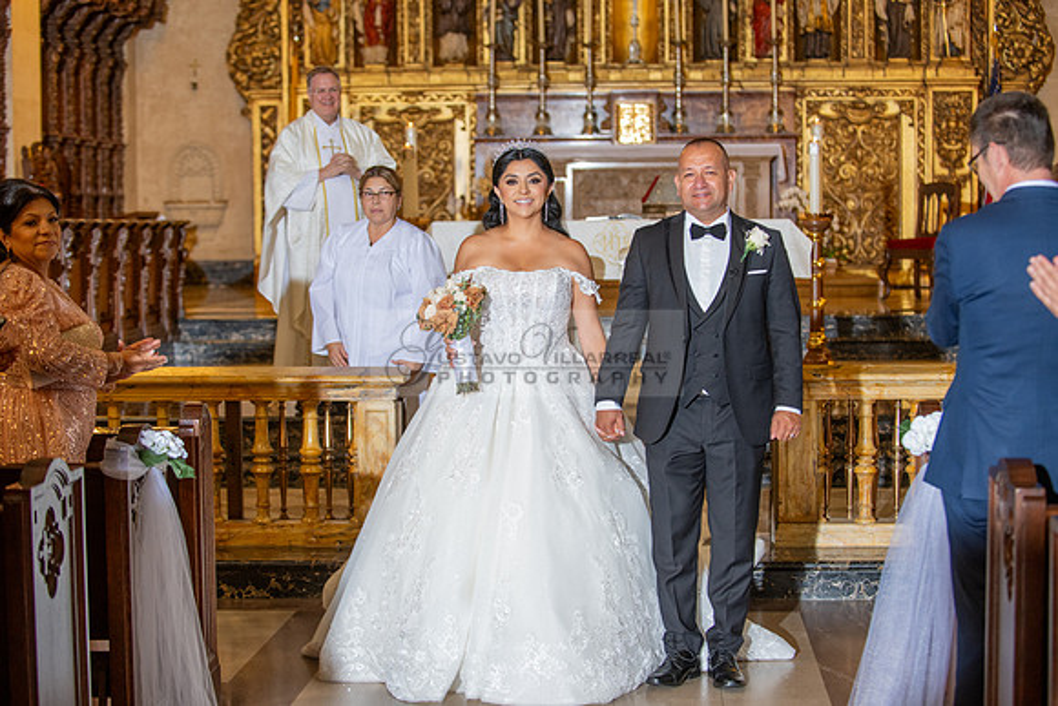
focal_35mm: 70
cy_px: 353
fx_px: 2058
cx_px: 529
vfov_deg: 19.5
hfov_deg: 28.8
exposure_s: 1/160
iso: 1000
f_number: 3.2
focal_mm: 70
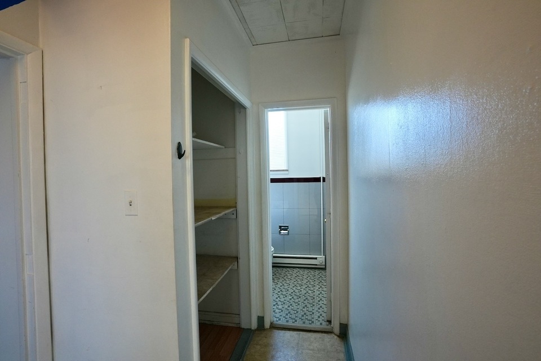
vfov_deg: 73.8
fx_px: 241
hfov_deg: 96.7
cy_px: 180
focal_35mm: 16
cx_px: 270
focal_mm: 16
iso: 2000
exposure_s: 1/125
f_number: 11
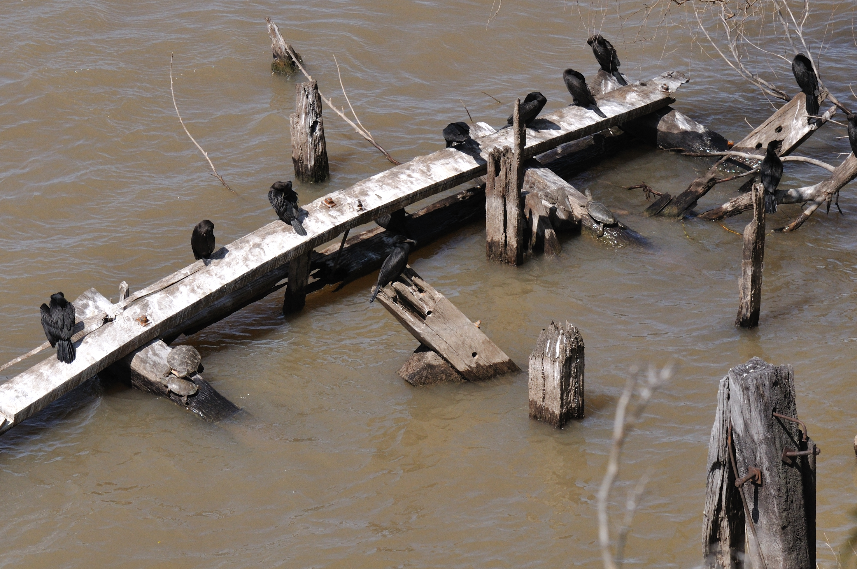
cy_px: 158
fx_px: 6348
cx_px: 396
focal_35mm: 267
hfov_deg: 7.7
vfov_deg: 5.1
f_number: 9
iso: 400
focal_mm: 122
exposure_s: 1/1250
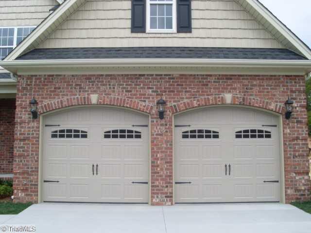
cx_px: 156
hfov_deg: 49.0
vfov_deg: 37.7
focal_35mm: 38
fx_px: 341
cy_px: 116
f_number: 7.7
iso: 80
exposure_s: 1/250
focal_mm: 6.3
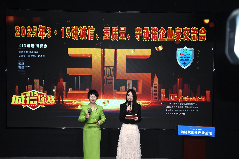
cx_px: 120
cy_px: 80
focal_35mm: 46
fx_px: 305
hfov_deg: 42.7
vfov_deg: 29.2
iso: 1250
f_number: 4.5
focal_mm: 31
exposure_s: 1/125
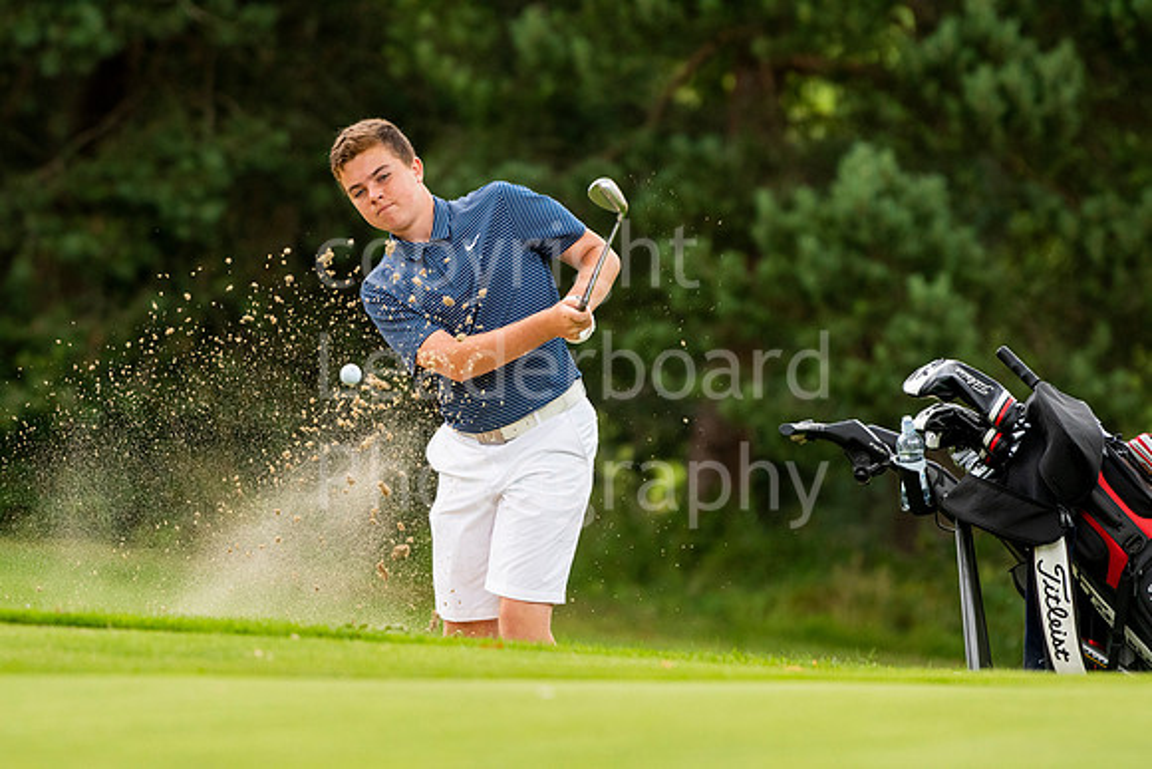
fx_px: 15363
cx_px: 576
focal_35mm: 480
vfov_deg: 2.9
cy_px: 384
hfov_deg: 4.3
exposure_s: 1/1250
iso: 1000
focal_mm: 320
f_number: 5.6
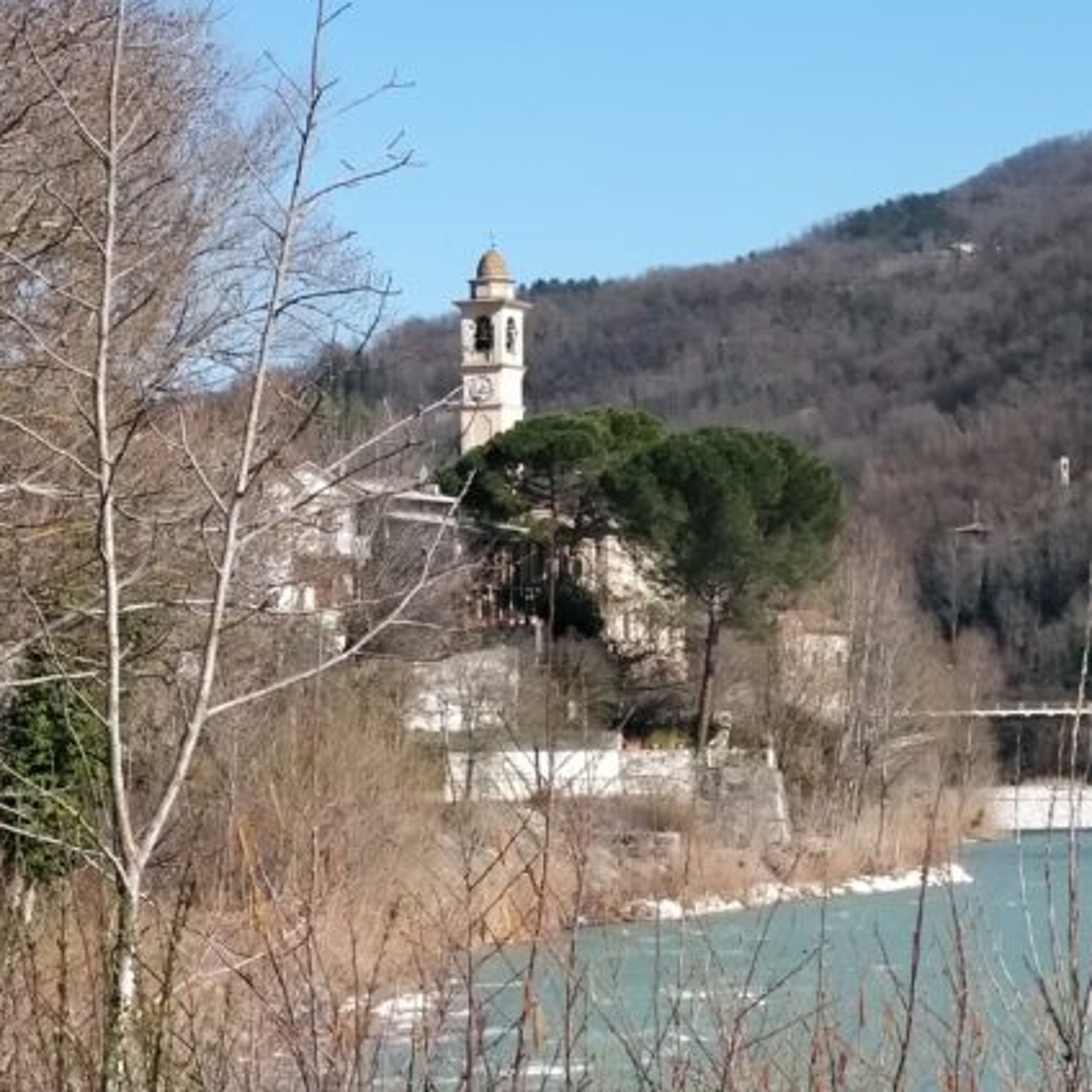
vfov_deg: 15.6
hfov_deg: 15.5
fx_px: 3962
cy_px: 312
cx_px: 935
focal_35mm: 111
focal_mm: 5.54
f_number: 2.4
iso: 40
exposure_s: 1/676
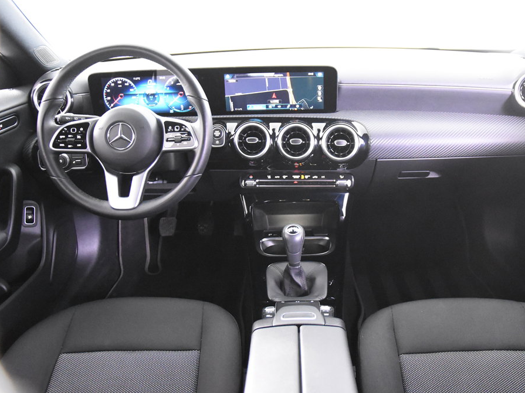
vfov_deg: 42.9
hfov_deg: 55.2
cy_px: 195
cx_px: 294
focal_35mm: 33
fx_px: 500
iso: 9000
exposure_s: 1/30
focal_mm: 20
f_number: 2.8
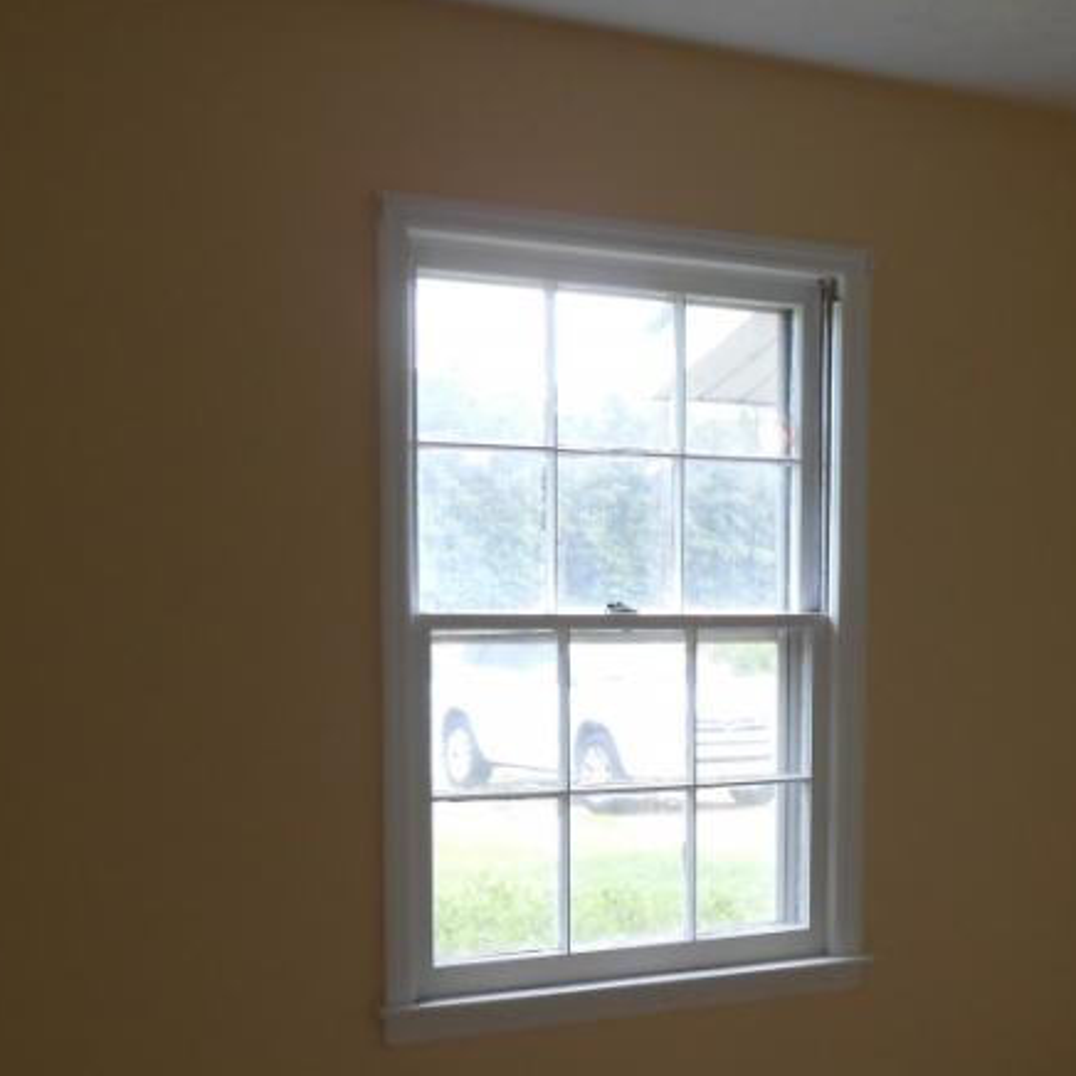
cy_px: 822
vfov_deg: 31.0
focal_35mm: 54
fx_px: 1899
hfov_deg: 31.3
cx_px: 755
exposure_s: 1/30
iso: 100
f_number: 3.5
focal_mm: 4.6
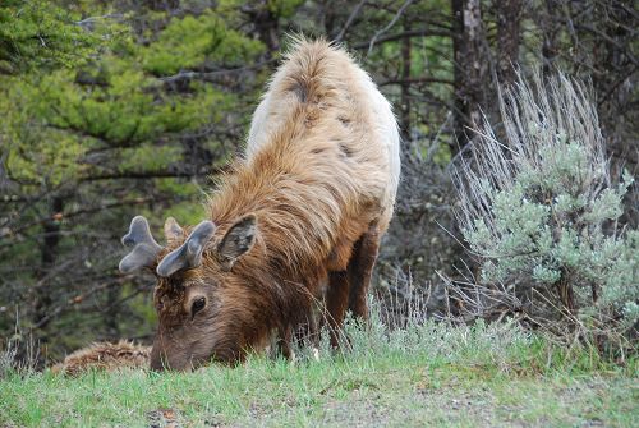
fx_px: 2986
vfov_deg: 8.2
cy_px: 214
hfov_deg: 12.2
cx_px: 320
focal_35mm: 168
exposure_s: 1/50
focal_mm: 112
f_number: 5.6
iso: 100
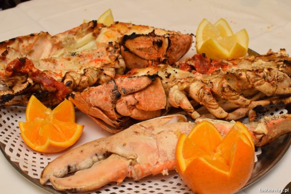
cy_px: 97
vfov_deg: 25.8
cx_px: 146
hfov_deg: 37.8
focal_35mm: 52
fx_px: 424
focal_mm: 35
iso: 400
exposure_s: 1/30
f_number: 10
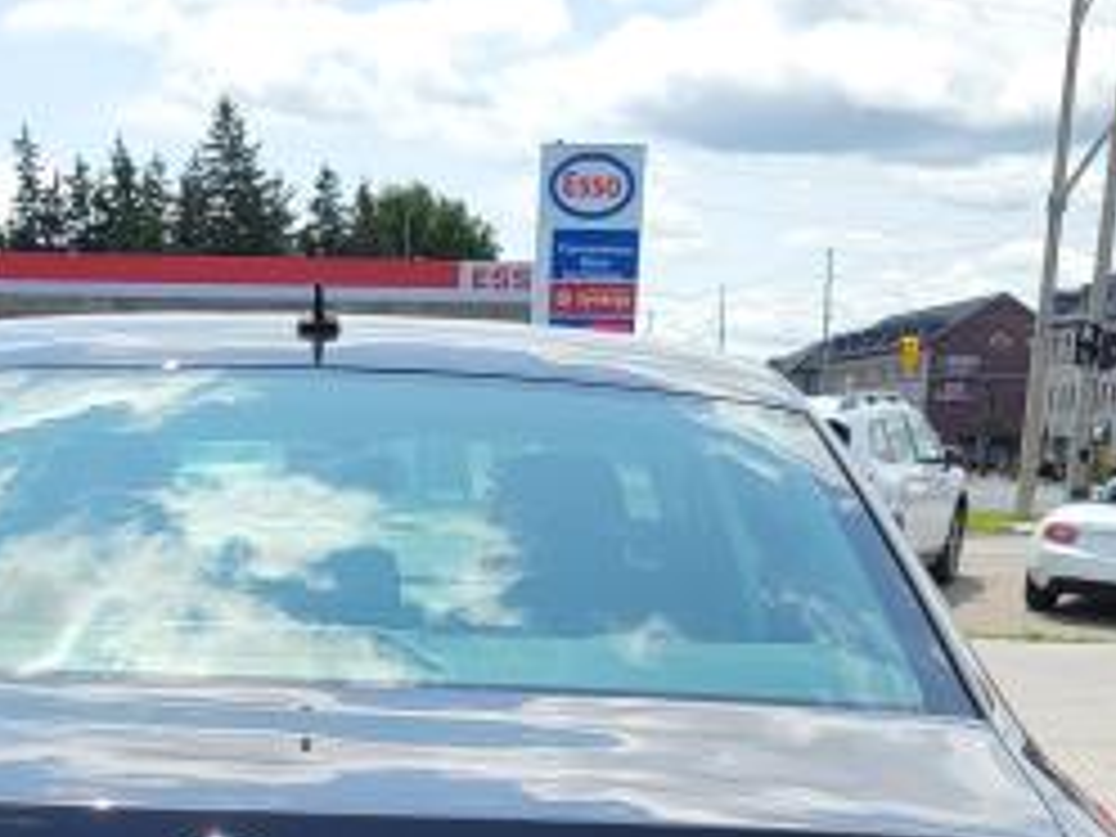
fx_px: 2160
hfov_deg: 28.6
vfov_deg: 20.3
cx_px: 306
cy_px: 1040
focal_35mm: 67
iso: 40
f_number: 1.8
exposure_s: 1/2016
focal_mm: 5.4
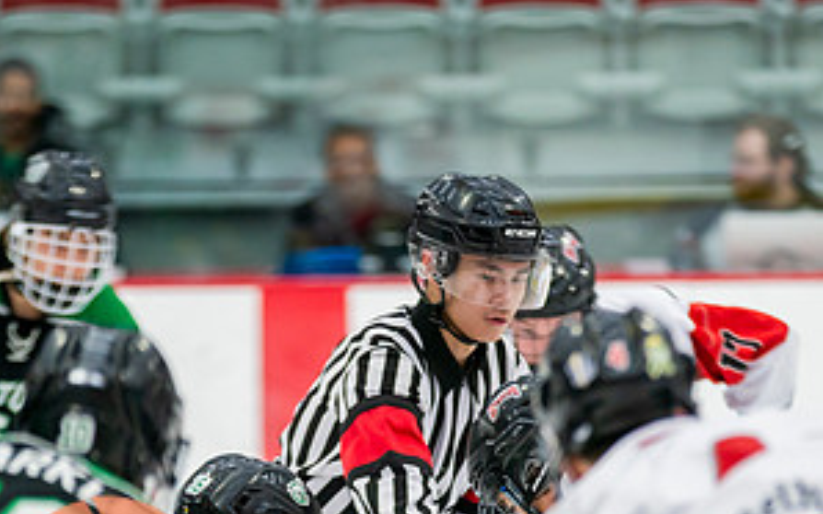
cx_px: 489
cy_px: 598
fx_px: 9529
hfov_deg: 4.9
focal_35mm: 425
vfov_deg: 3.1
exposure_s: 1/640
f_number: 2.8
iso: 1600
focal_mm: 182
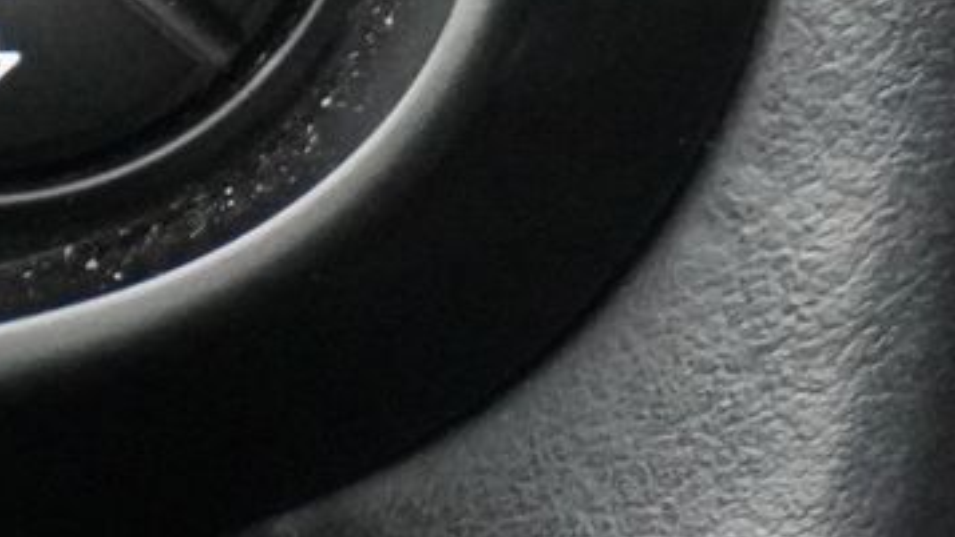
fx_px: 10714
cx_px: -348
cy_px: -454
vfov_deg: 2.9
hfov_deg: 5.1
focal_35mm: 423
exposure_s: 1/60
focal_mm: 48
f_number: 5.6
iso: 6400
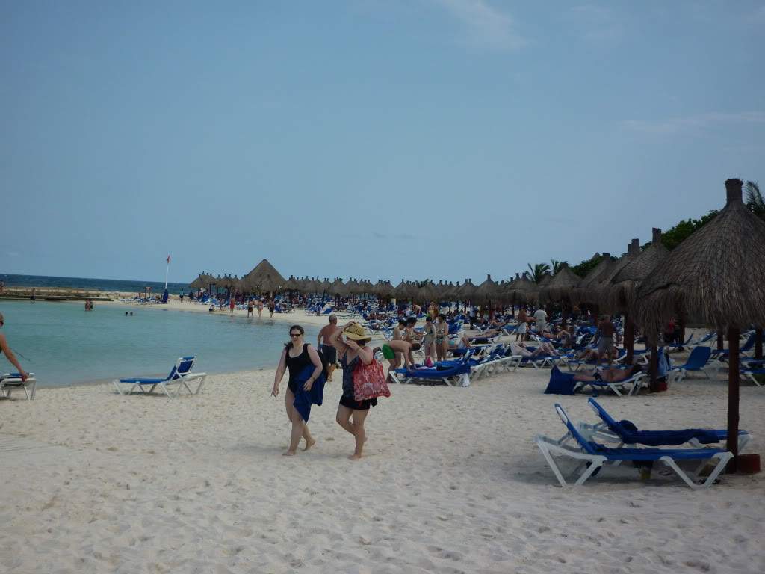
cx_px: 382
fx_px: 928
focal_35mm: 42
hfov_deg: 44.8
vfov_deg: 34.3
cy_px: 287
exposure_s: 1/320
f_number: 9
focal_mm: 6.9
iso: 80
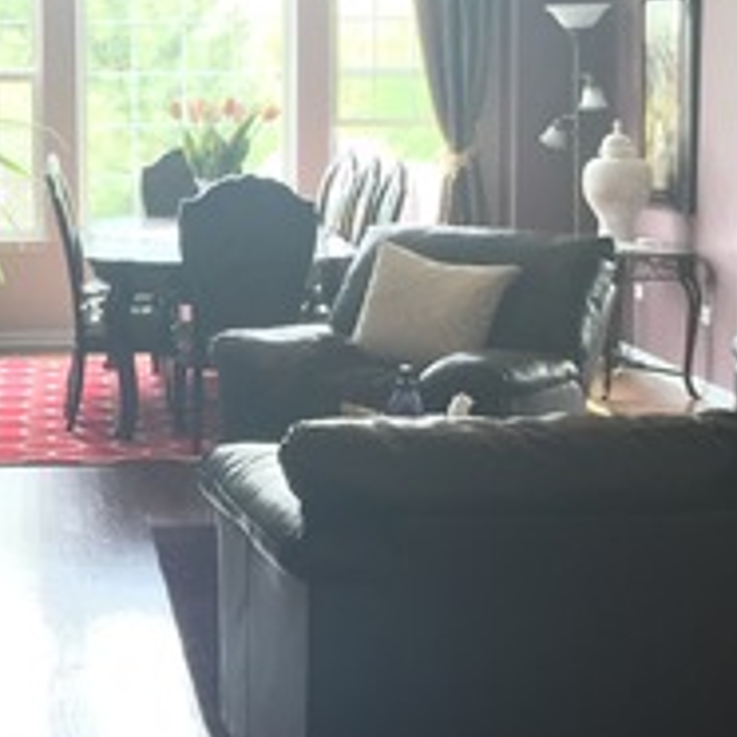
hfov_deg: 19.4
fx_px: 2120
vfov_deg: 19.7
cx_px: 91
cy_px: 289
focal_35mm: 88
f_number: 2.2
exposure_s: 1/30
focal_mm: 4.15
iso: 80
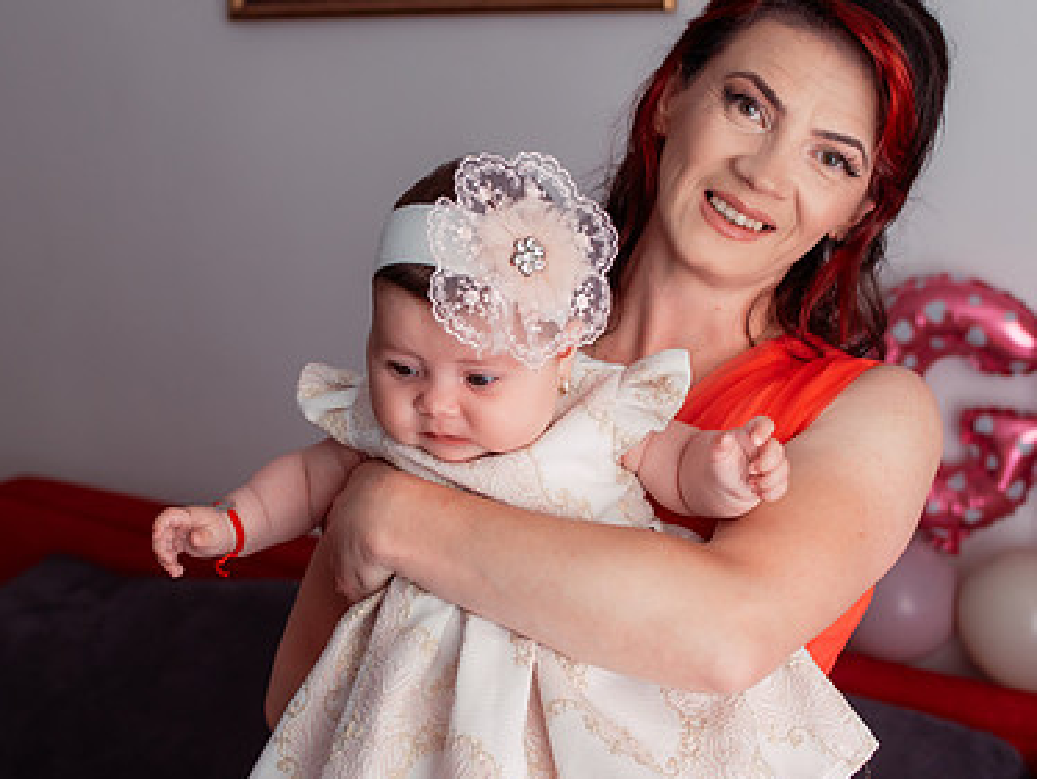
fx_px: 1649
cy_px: 397
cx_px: 445
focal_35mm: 55
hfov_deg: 34.9
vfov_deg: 26.6
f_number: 4
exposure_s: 1/250
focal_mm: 35
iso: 800
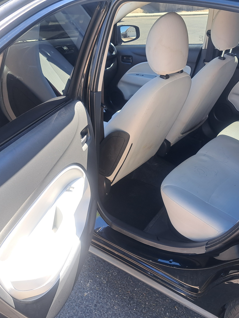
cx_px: 122
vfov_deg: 55.4
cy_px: 161
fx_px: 304
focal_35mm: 33
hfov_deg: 42.9
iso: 50
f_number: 1.8
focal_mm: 5.23
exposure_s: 1/124
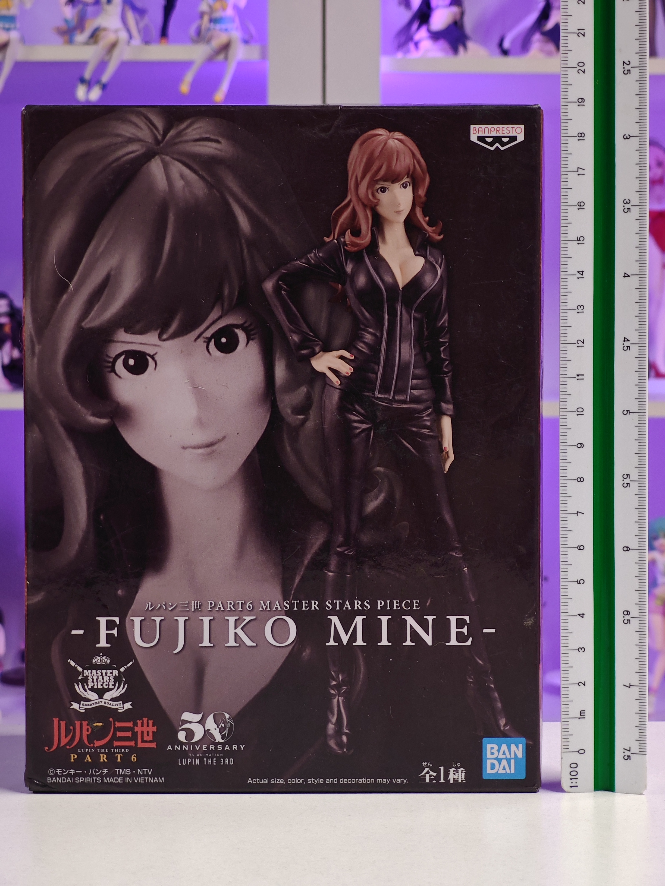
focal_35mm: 80
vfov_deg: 24.4
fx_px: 2049
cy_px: 443
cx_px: 332
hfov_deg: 18.4
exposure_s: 1/15.6
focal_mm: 7.48
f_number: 2.4
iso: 400
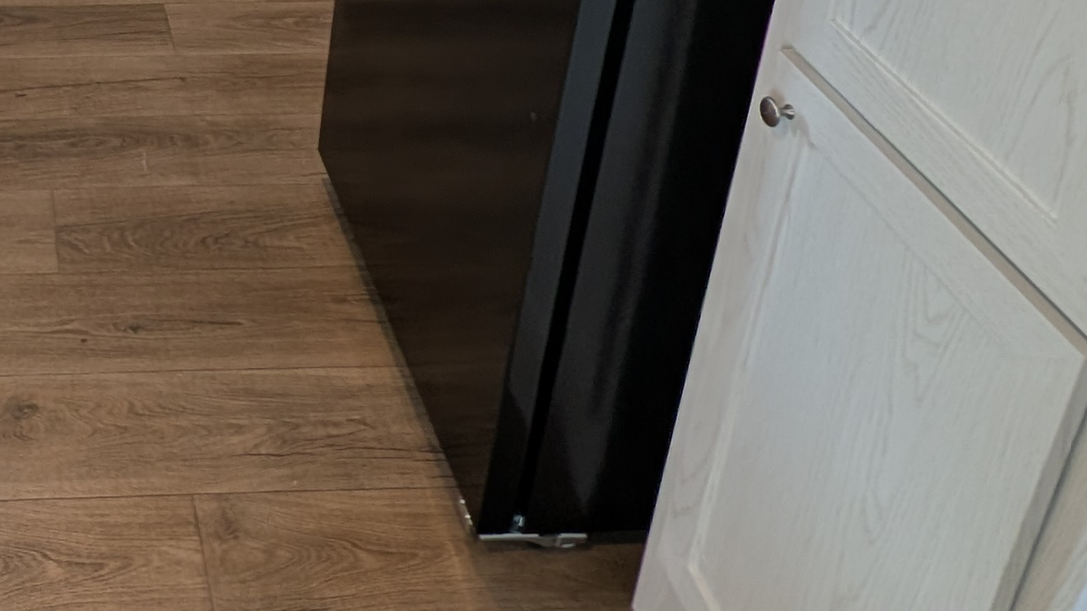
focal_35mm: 40
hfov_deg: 43.8
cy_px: -270
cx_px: 23
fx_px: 1153
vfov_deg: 24.2
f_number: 1.95
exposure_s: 1/120
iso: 53
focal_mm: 2.23
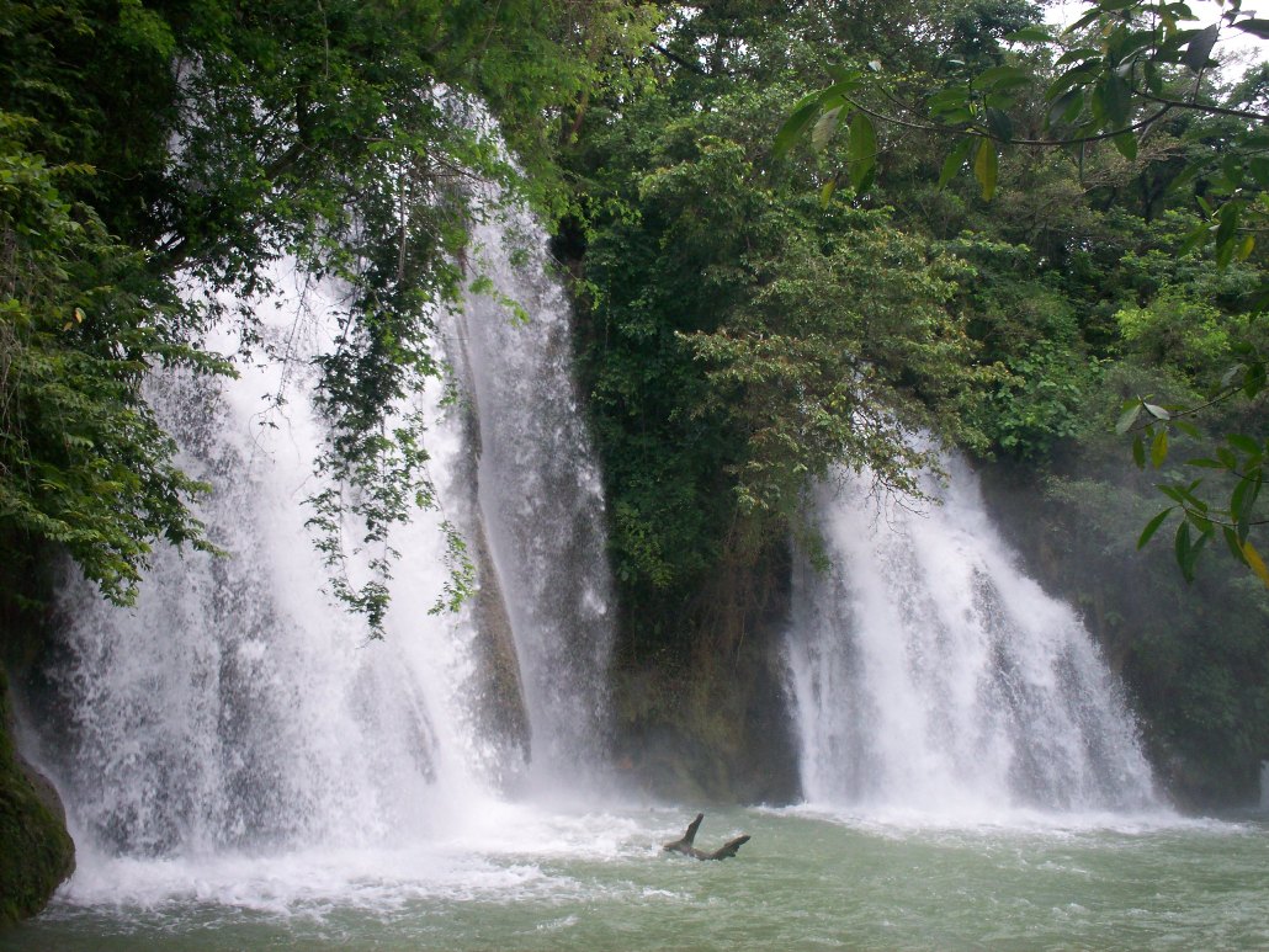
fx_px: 1320
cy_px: 476
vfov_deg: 39.7
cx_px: 634
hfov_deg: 51.3
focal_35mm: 36
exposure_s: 1/229
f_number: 4.5
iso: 100
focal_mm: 6
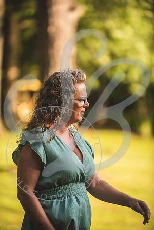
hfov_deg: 7.2
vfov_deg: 10.8
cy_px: 115
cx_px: 77
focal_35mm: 190
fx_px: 1219
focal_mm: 190
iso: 400
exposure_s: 1/1600
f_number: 2.8
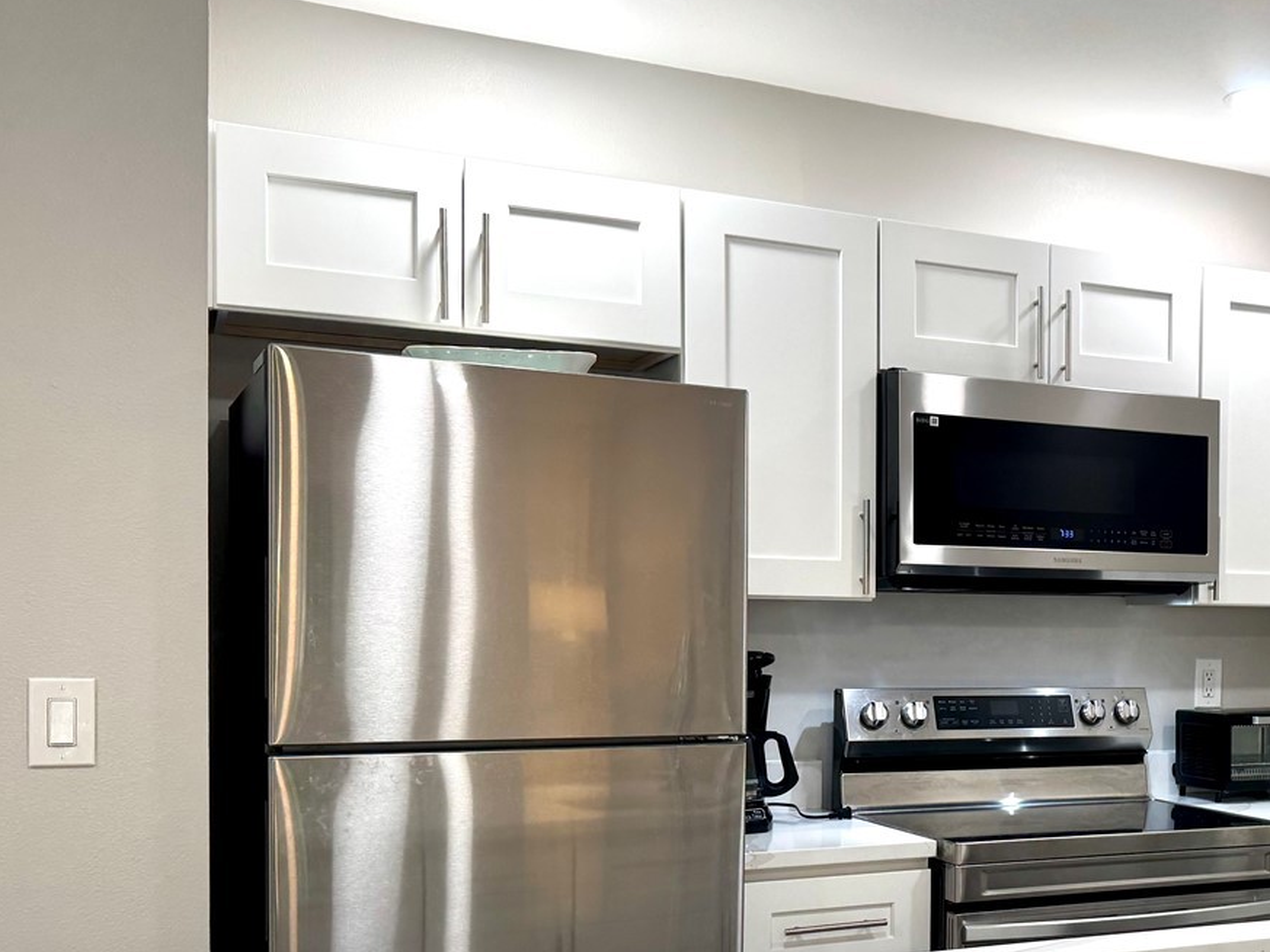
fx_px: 1615
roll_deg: -1.1
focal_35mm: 44
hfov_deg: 40.1
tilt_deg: -2.7
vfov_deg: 32.5
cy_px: 664
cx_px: 1113
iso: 100
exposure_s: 1/120
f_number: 1.78
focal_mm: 6.76
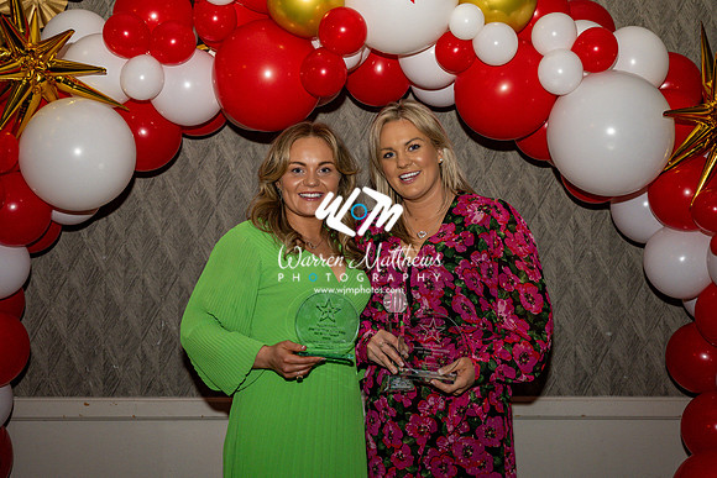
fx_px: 1053
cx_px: 379
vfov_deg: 25.5
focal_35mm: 53
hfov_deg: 37.6
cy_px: 195
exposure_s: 1/125
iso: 500
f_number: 3.2
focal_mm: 42
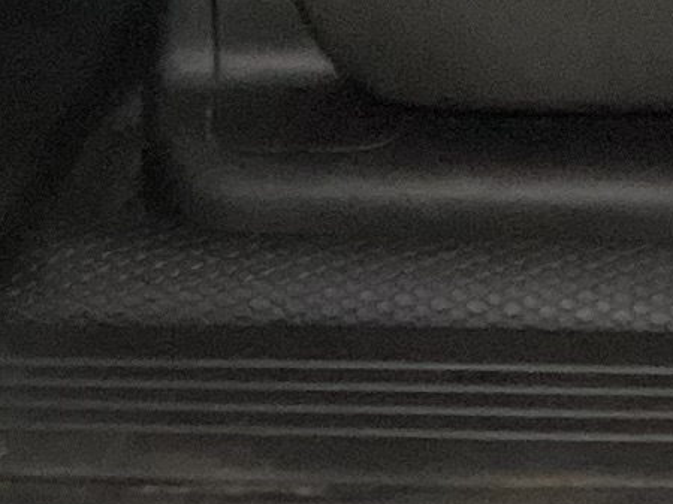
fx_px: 4372
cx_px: 491
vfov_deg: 6.6
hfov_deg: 8.8
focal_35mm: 225
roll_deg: +1.4
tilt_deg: -27.8
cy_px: 344
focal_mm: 3.3
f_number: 2.4
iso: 400
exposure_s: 1/25
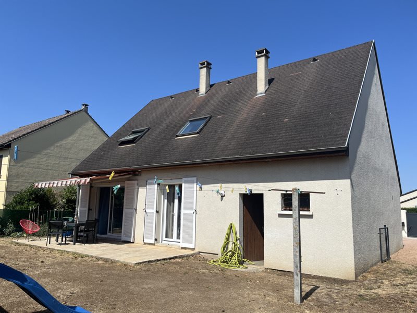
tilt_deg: +7.7
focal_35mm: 26
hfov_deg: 67.3
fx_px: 313
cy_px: 156
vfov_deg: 53.1
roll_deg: -1.1
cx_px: 208
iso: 50
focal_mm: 5.1
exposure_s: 1/4651
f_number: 1.6
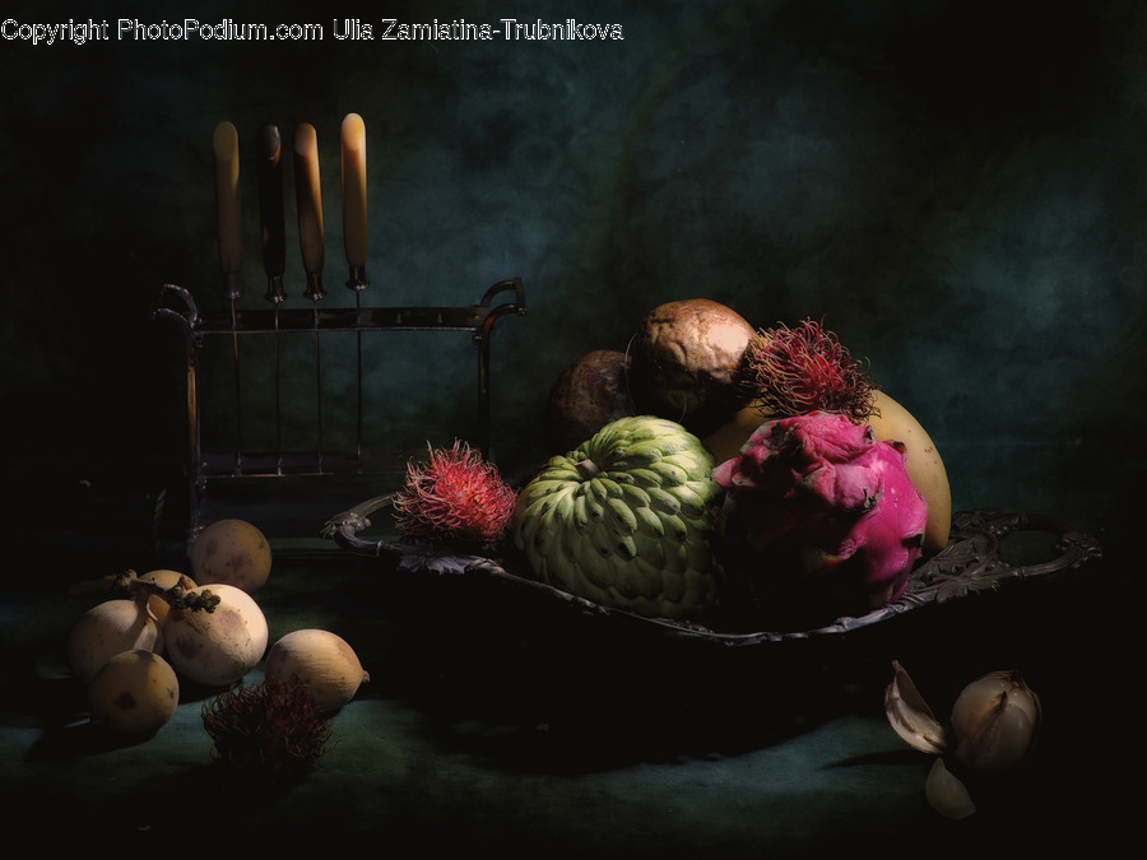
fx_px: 3048
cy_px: 430
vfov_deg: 16.1
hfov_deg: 21.3
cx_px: 574
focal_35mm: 92
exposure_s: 1
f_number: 6.3
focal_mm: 46
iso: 100
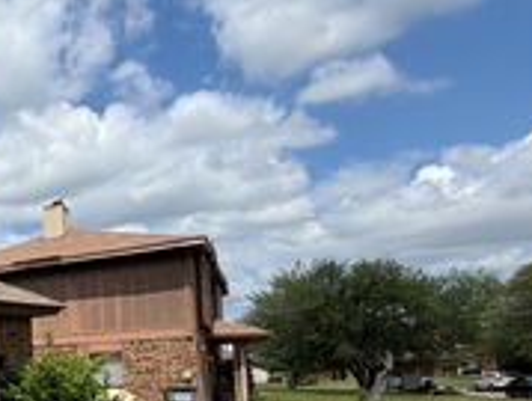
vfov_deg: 34.8
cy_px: 364
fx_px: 601
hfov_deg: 32.1
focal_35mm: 39
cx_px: -202
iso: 20
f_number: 2.2
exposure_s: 1/1167
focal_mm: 2.22
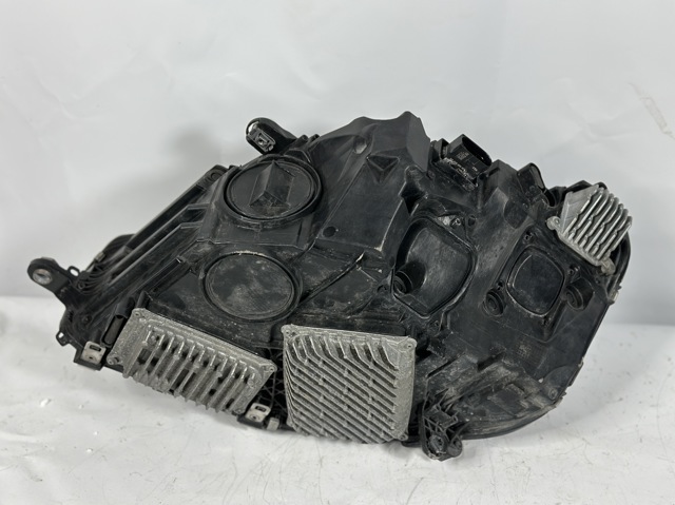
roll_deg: -1.4
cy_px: 252
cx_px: 338
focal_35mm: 48
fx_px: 935
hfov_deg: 39.7
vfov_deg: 30.2
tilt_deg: -30.8
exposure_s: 1/100
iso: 125
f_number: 1.78
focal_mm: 6.86
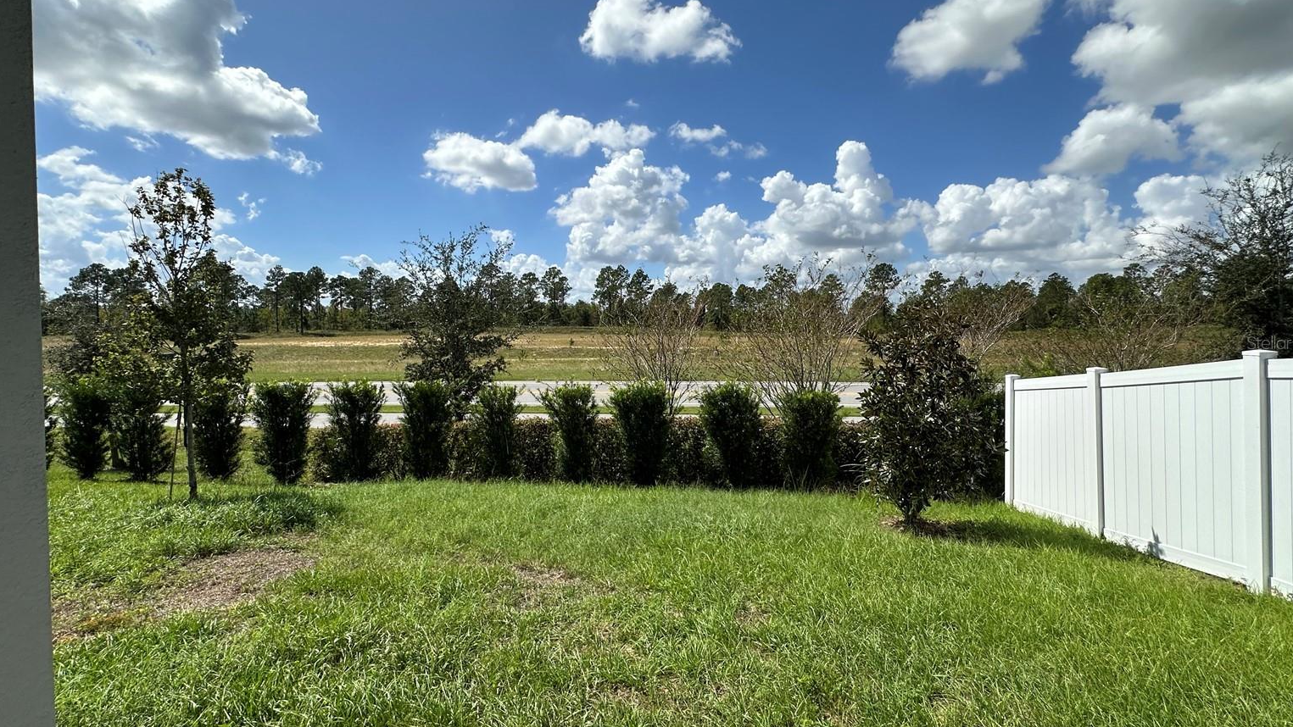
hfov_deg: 99.4
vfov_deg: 67.0
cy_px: 342
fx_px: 549
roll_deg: +0.2
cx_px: 649
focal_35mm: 16
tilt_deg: -1.6
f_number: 2.2
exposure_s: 1/3040
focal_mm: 2.22
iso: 50
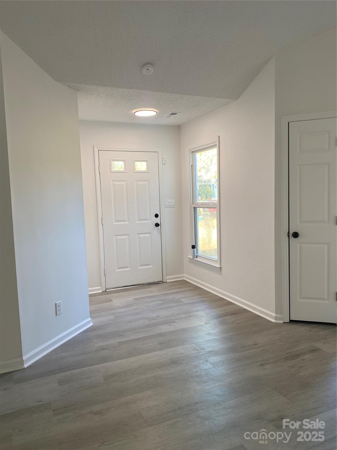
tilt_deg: -3.4
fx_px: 337
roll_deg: +3.0
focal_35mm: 26
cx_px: 168
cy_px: 225
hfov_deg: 53.1
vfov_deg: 67.3
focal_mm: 4.25
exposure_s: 1/121
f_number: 1.8
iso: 100
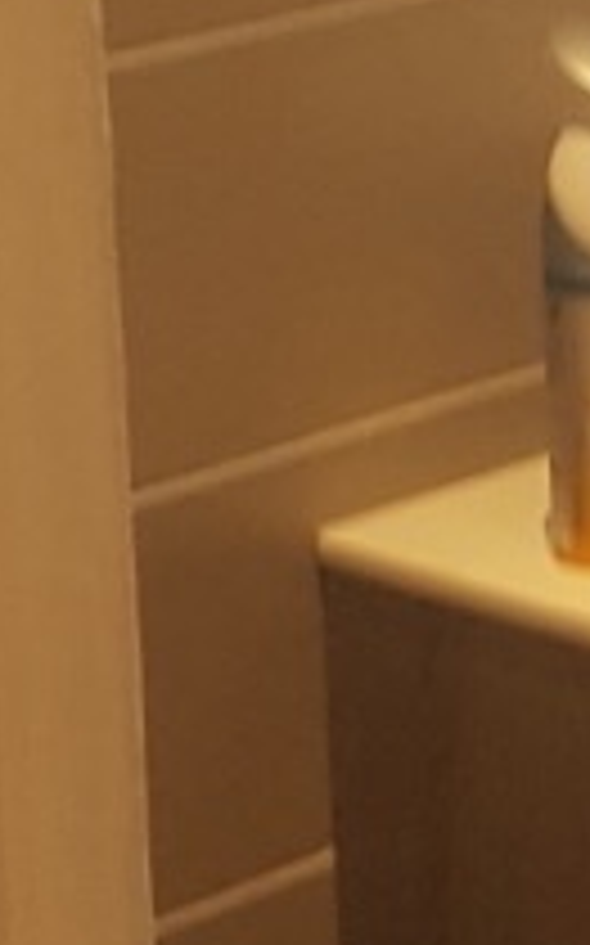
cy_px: -302
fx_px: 4740
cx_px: 1684
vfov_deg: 11.1
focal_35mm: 184
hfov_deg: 6.6
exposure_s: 1/50
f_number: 1.7
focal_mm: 4.2
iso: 160
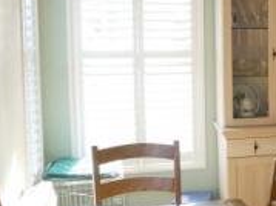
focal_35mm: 78
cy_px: 90
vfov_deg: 18.9
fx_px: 621
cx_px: 435
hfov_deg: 20.6
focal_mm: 12
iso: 200
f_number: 4
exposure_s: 1/50
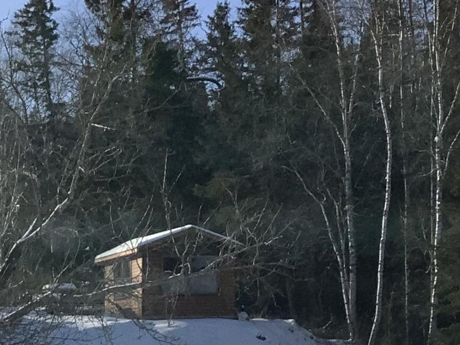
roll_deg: +0.2
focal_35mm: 107
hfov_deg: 17.7
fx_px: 1422
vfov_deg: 13.3
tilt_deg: -3.1
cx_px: -48
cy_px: 462
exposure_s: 1/2717
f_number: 2.4
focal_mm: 3.3
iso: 25
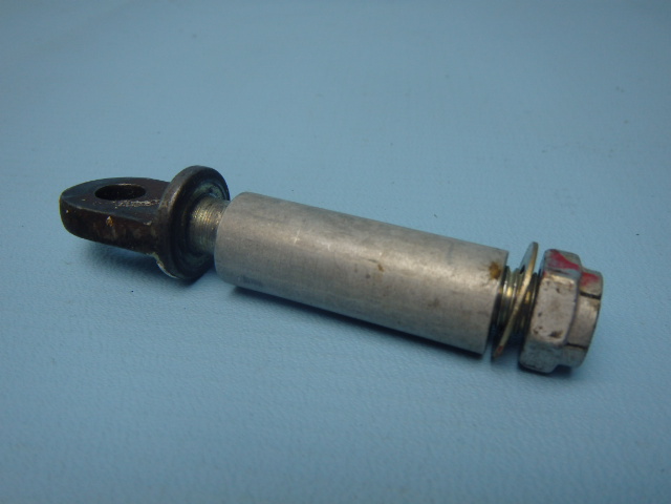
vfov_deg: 46.8
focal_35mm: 30
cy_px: 252
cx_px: 336
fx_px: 582
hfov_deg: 60.0
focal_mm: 5.4
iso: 160
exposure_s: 1/60
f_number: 4.1
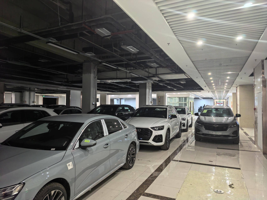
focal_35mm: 24
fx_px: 185
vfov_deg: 56.8
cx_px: 134
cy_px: 100
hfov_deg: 71.6
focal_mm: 6.98
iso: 500
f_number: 1.4
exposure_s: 1/100
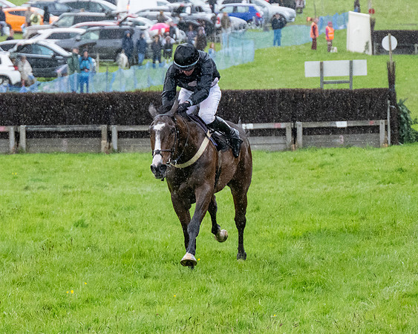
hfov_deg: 7.2
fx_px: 3333
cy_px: 189
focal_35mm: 270
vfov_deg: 5.7
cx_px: 173
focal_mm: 98
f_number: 4
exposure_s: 1/1000
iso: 2000
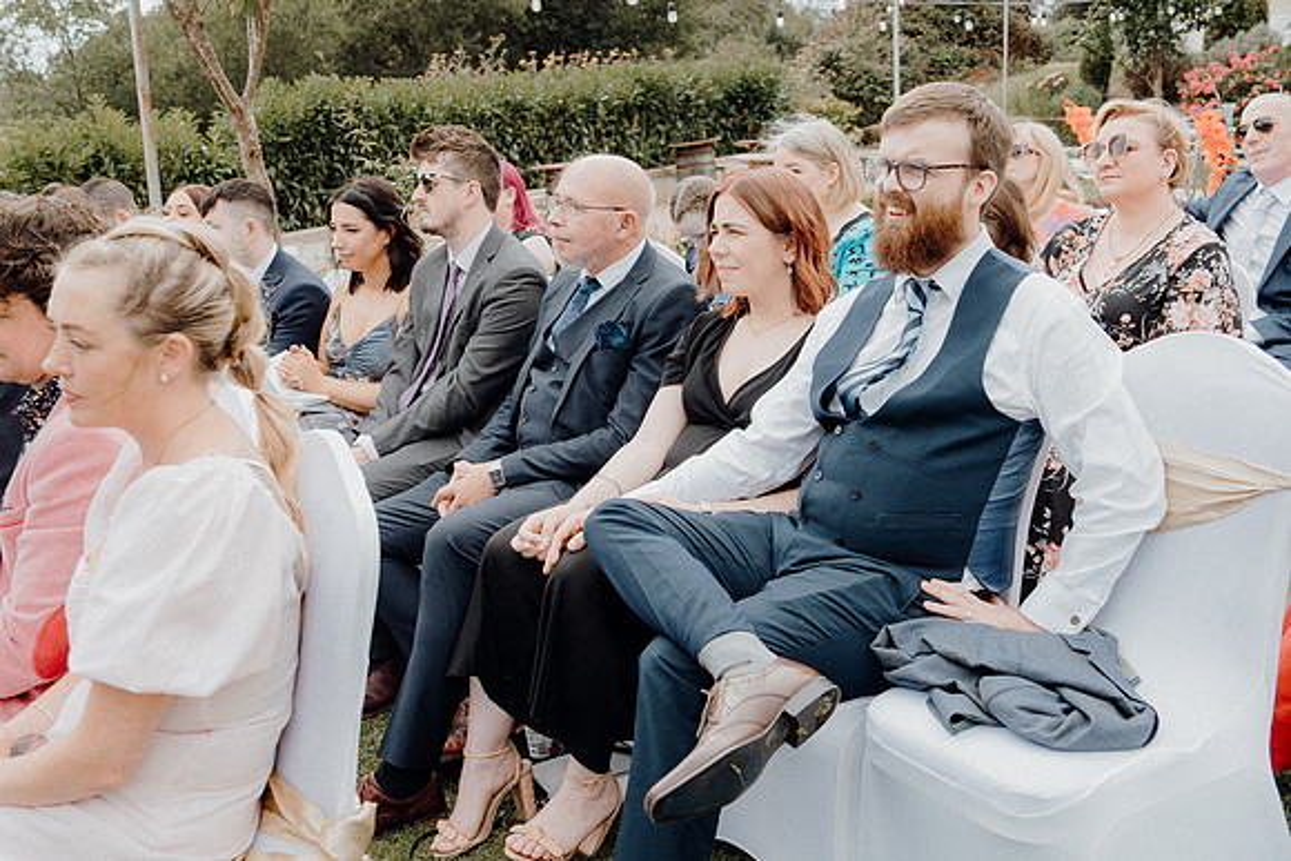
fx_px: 1291
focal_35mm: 36
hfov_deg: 53.1
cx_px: 646
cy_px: 430
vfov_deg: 36.9
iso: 125
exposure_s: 1/400
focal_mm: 24
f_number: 3.5
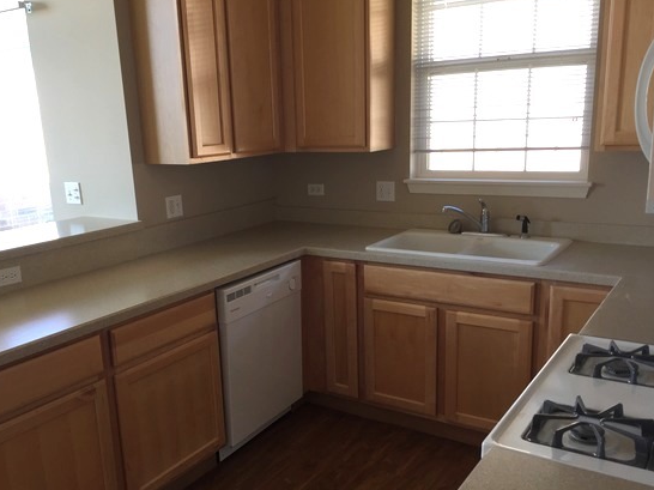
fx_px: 642
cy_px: 279
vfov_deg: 41.7
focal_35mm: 34
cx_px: 291
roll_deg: +1.4
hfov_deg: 53.9
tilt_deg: -14.5
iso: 32
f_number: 2.2
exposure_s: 1/60
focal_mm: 4.15
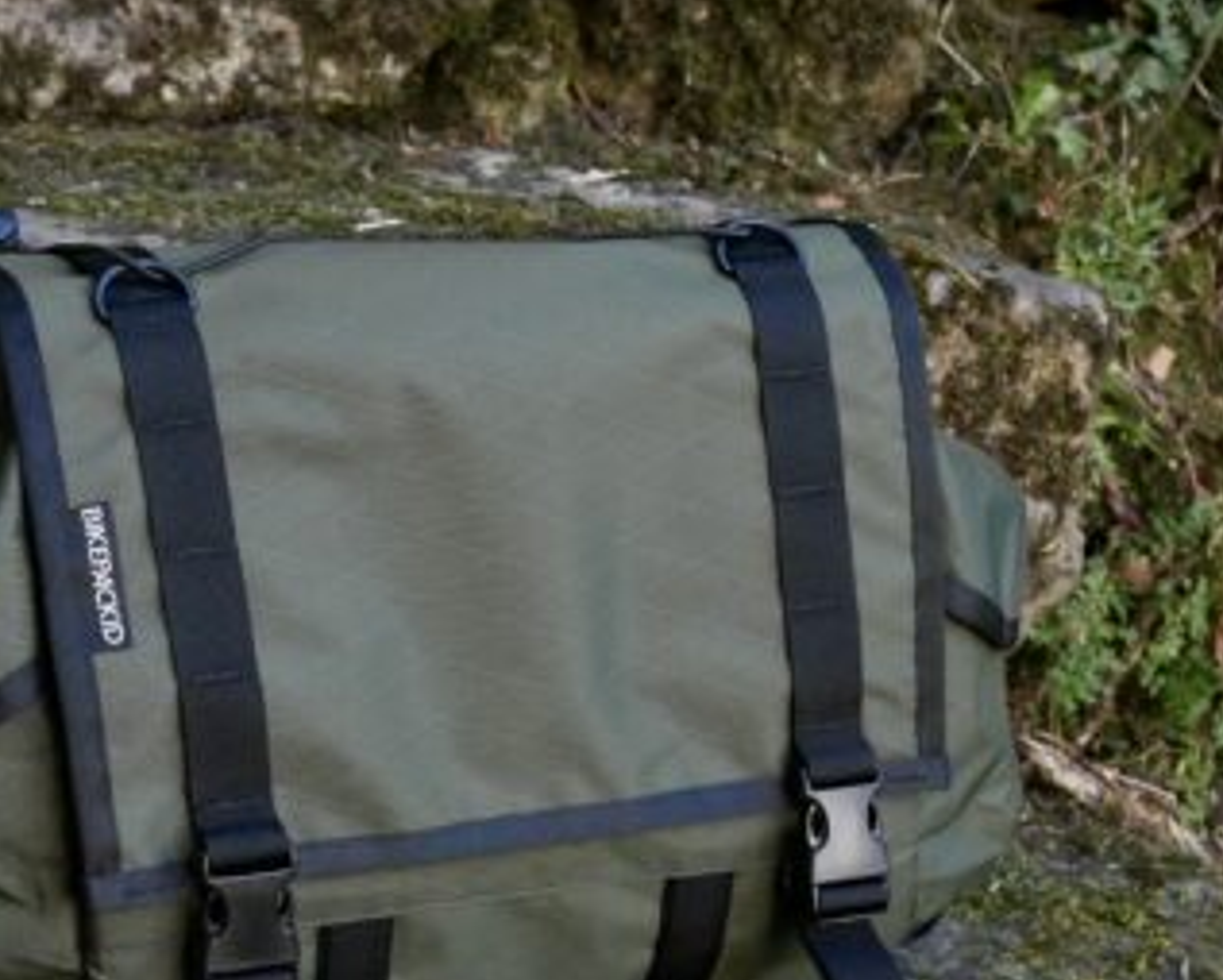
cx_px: 419
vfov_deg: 20.8
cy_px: 735
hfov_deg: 25.9
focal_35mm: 73
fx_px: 2644
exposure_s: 1/640
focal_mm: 20
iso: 3200
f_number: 5.6
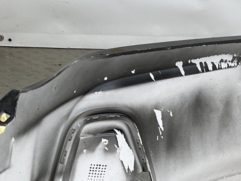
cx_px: 263
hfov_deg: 18.5
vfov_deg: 14.2
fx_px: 710
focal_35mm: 102
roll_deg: -13.4
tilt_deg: -32.2
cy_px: 191
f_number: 1.8
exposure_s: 1/214
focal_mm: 3
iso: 16
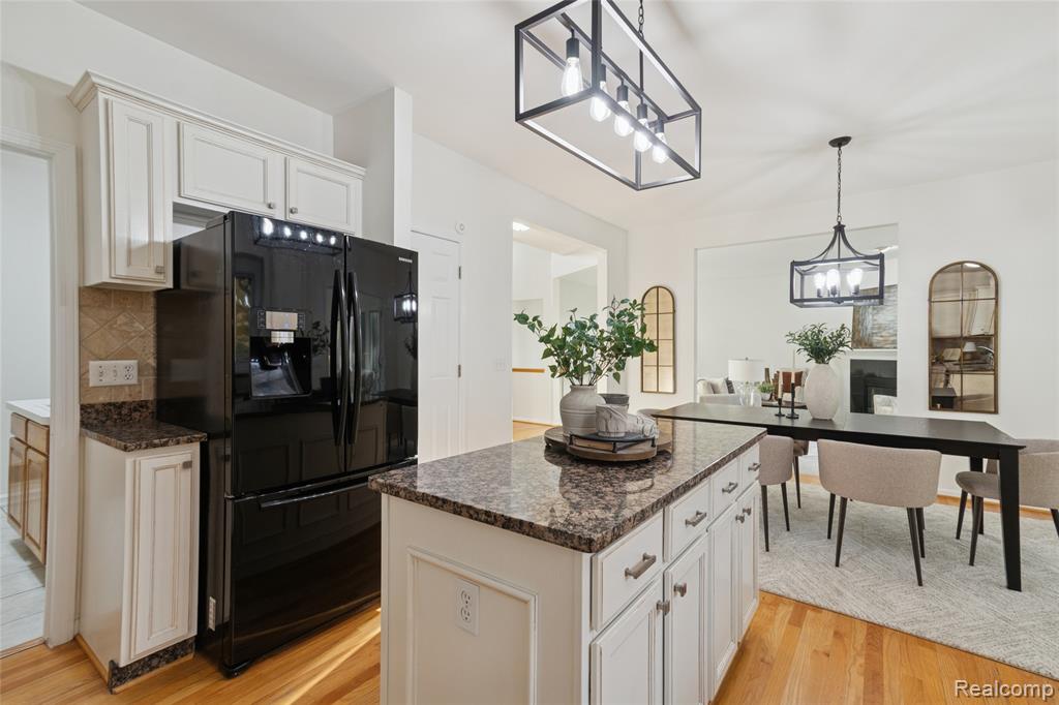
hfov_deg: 100.4
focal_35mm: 15
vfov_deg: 77.3
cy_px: 352
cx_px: 530
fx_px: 441
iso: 400
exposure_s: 1/30
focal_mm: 10
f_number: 8
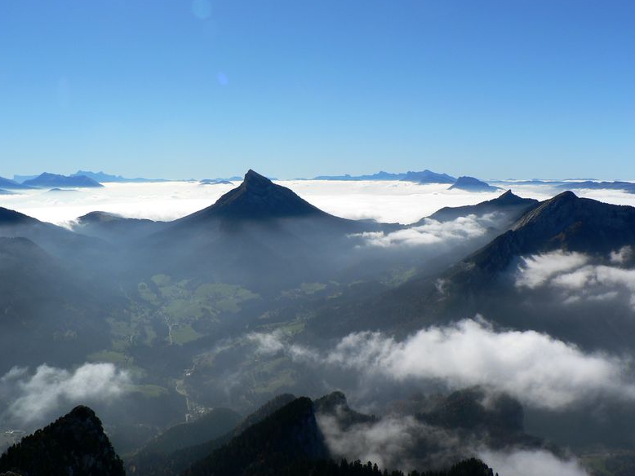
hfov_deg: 50.1
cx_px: 321
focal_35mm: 37
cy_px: 240
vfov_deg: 38.7
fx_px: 679
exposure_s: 1/500
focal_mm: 6
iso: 80
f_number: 5.6
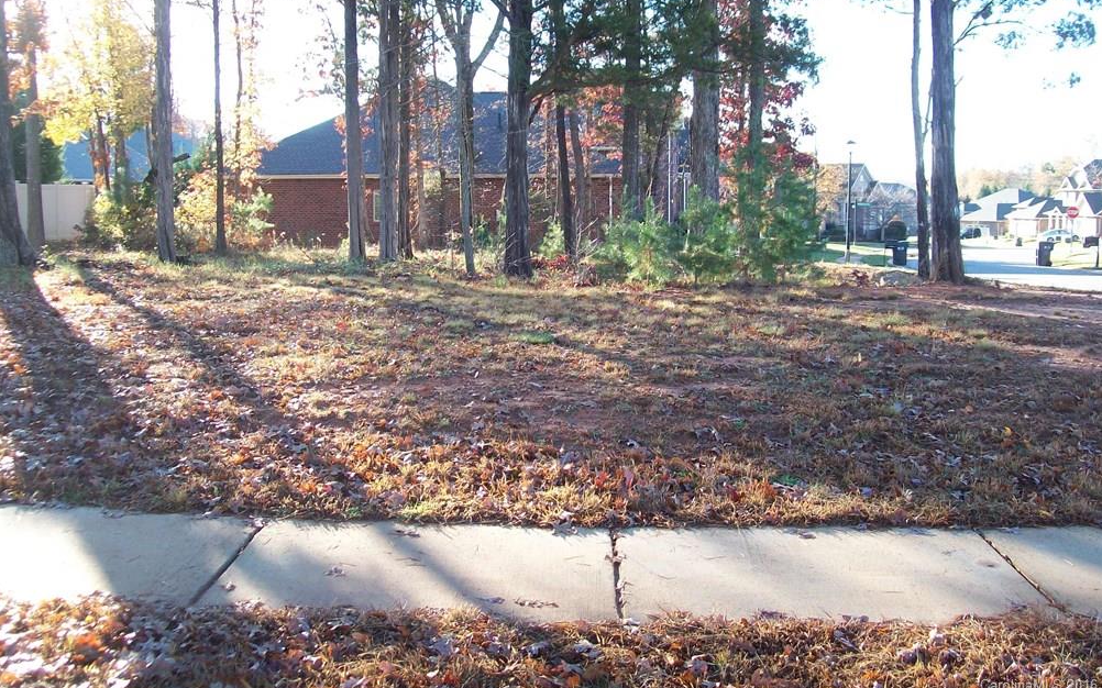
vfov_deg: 32.7
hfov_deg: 50.4
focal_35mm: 39
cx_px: 543
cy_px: 274
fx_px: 1171
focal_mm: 6
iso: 80
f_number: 2.7
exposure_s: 1/126
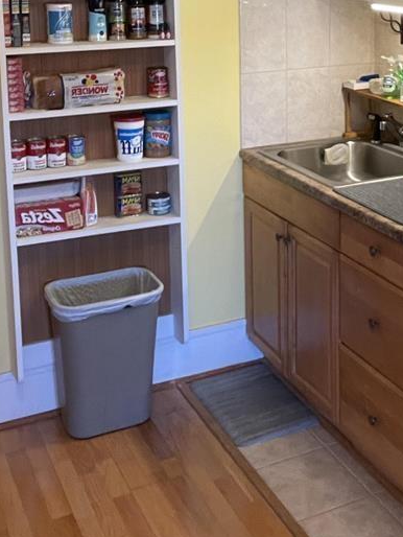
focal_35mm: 56
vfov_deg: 33.0
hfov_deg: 25.8
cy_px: 83
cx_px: 306
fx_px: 869
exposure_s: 1/60
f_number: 2.2
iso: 200
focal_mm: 2.71
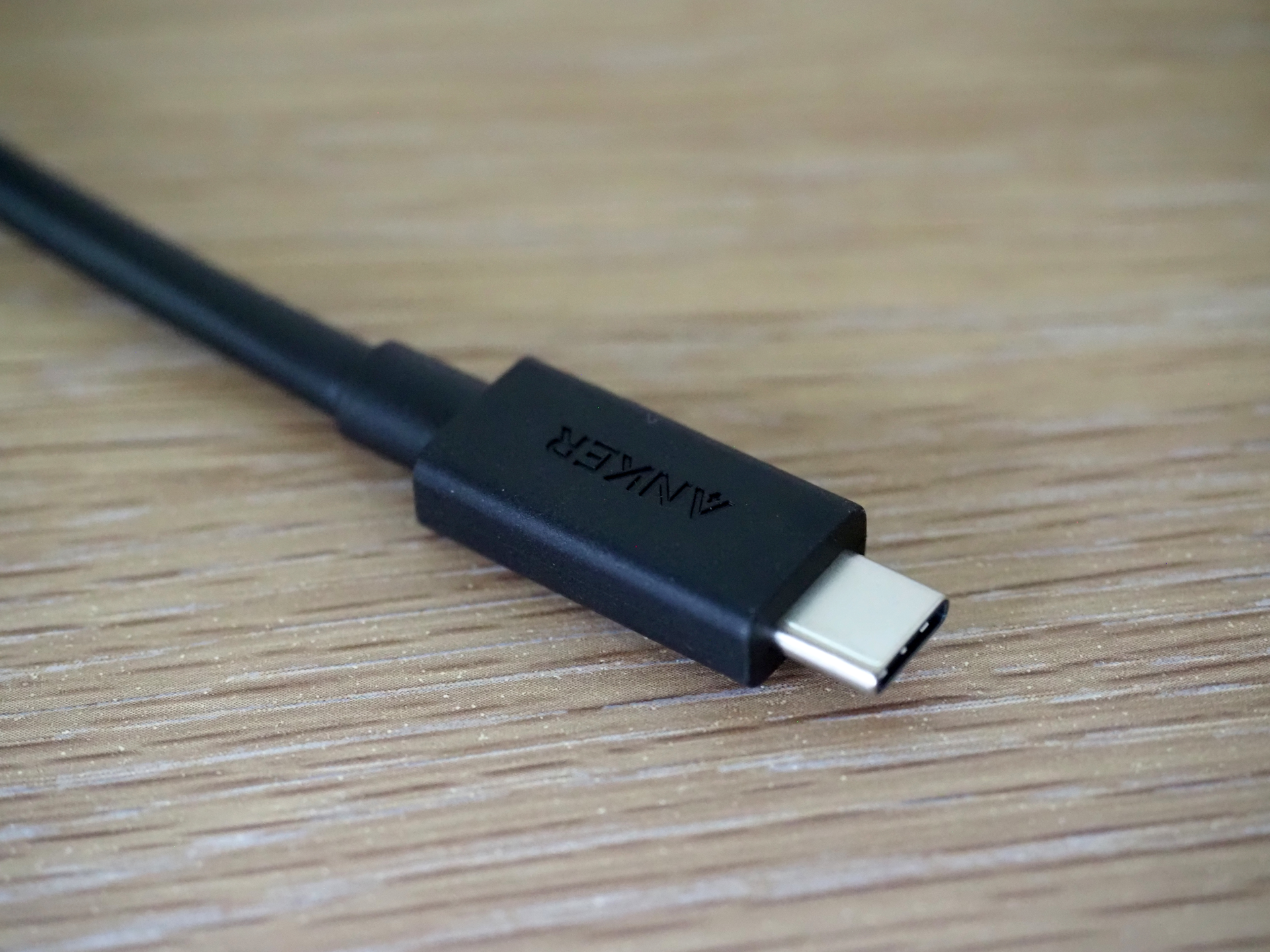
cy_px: 476
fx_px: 2935
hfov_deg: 24.4
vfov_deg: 18.4
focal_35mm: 80
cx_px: 635
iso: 6400
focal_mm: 40
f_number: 4
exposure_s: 1/60
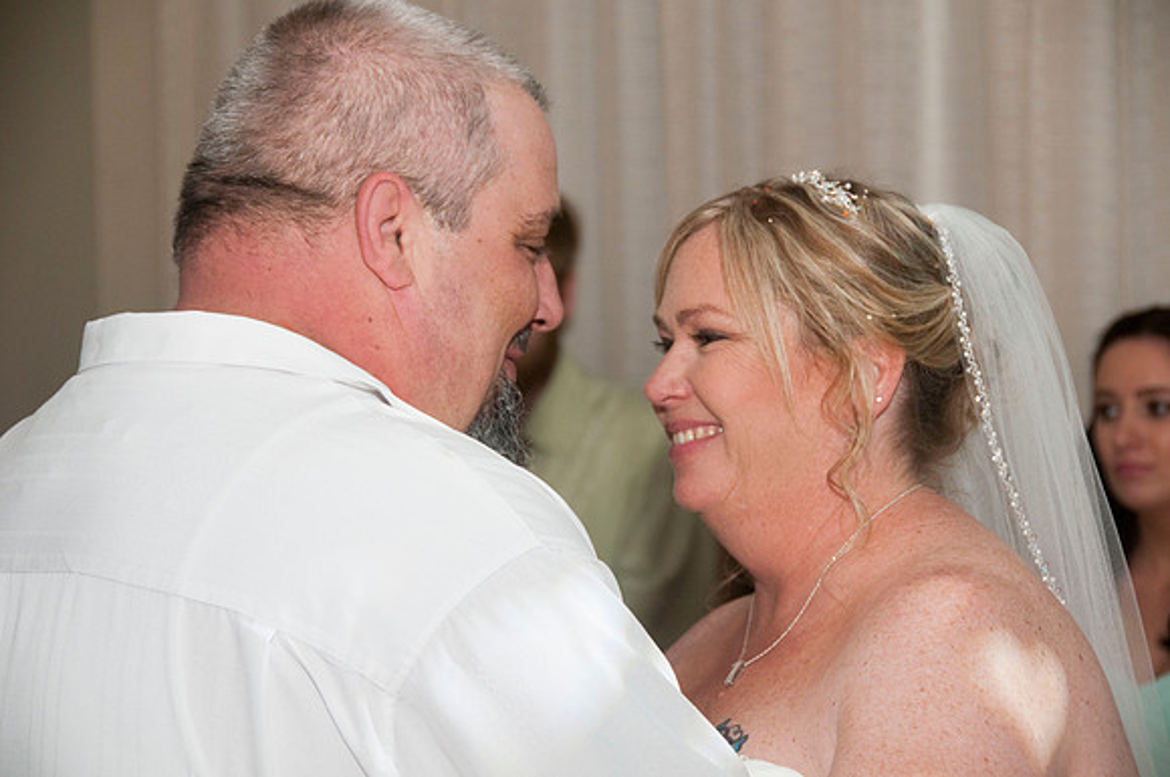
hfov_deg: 16.7
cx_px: 585
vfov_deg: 11.1
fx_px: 3992
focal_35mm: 123
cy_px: 388
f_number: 5.6
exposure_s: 1/250
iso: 400
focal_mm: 82
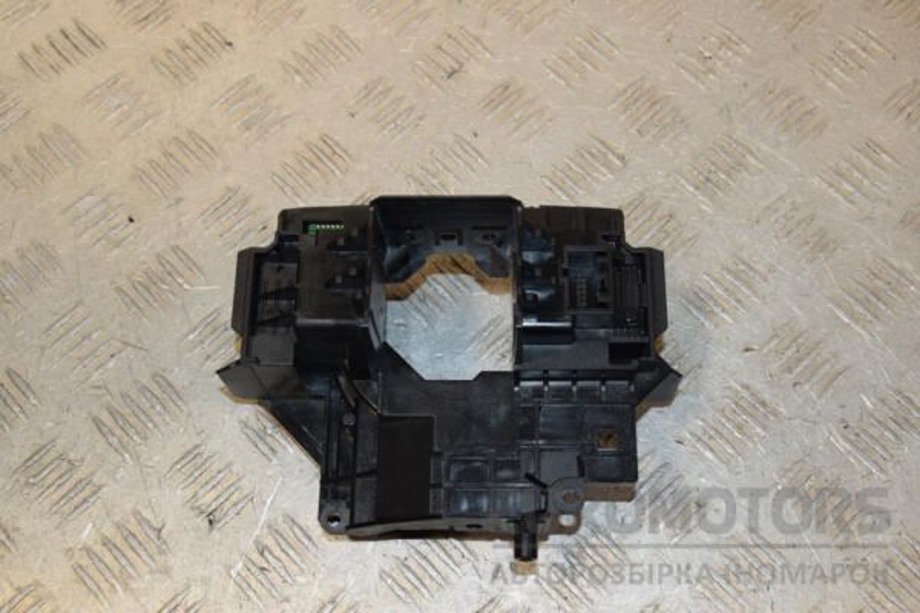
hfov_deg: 41.1
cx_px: 460
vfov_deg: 28.1
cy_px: 306
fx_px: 1227
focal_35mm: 48
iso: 800
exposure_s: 1/200
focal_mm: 32
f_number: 7.1
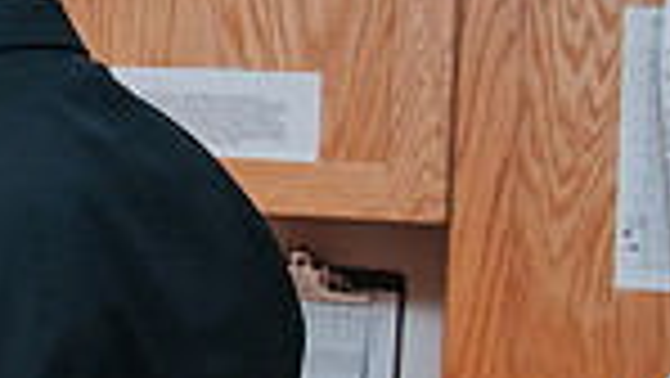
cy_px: 82
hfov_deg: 14.4
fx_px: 2169
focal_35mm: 122
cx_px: -698
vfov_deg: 9.9
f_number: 4
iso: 800
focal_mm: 24
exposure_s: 1/200
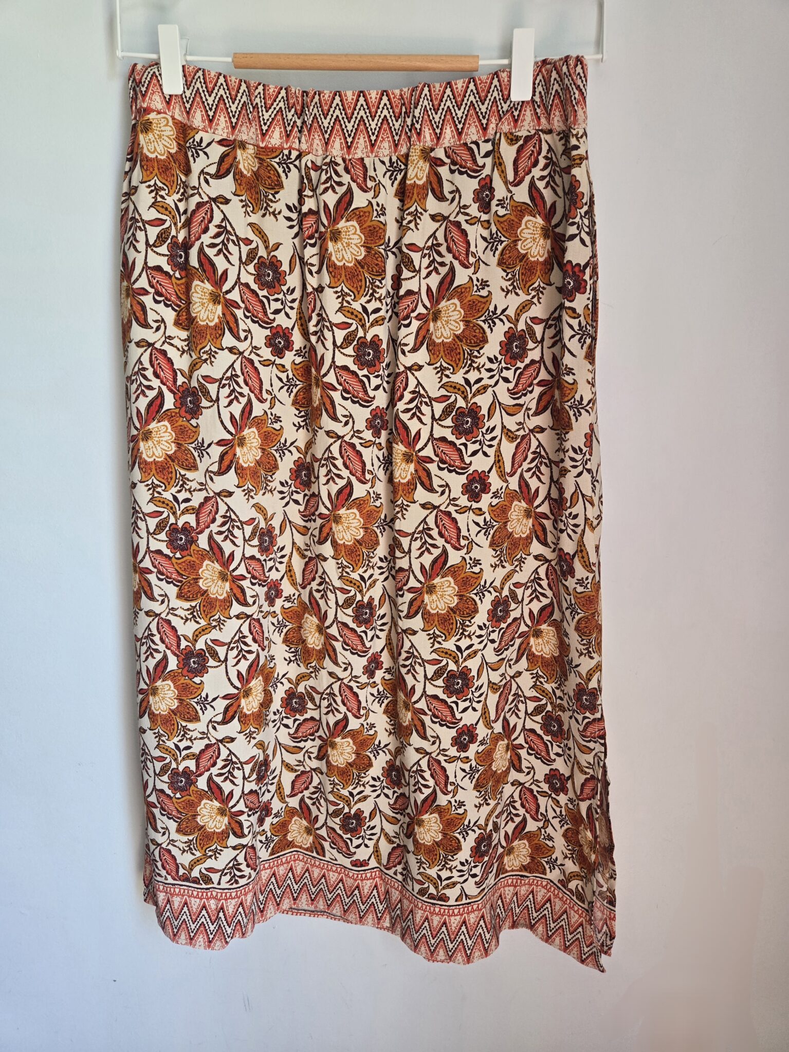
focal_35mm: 23
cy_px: 526
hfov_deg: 58.9
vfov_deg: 73.9
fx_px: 699
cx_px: 394
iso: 160
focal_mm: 5.4
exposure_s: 1/120
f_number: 1.8
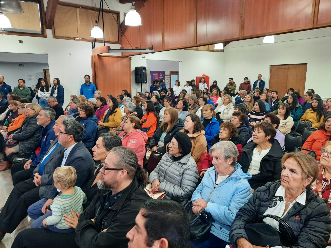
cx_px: 166
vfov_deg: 54.9
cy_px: 124
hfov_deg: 69.4
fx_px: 239
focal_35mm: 25
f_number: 2
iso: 320
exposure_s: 1/33
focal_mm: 4.6
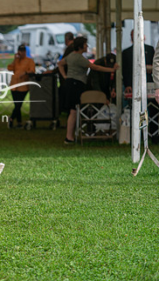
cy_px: 140
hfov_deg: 7.6
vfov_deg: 13.8
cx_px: -84
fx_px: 1168
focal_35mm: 156
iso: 100
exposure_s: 1/1000
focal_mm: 83
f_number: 2.8
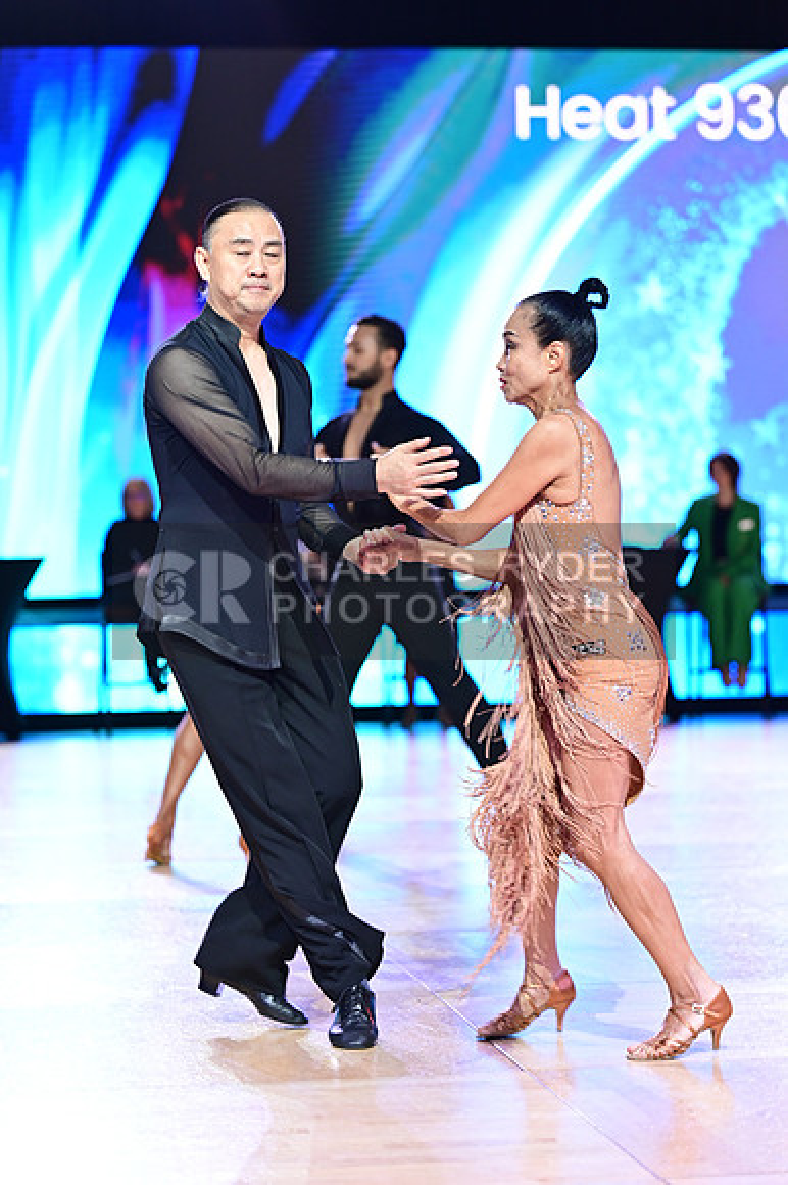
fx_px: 3221
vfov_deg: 20.8
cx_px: 394
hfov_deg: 13.9
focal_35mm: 98
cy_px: 592
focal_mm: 98
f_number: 2.8
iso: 1600
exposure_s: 1/320
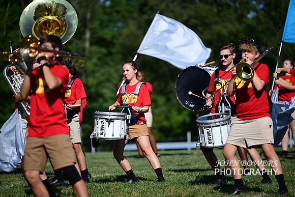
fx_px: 1639
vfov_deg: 6.9
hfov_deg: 10.3
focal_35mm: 200
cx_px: 148
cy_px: 98
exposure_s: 1/1600
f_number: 2.8
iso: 80
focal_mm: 200
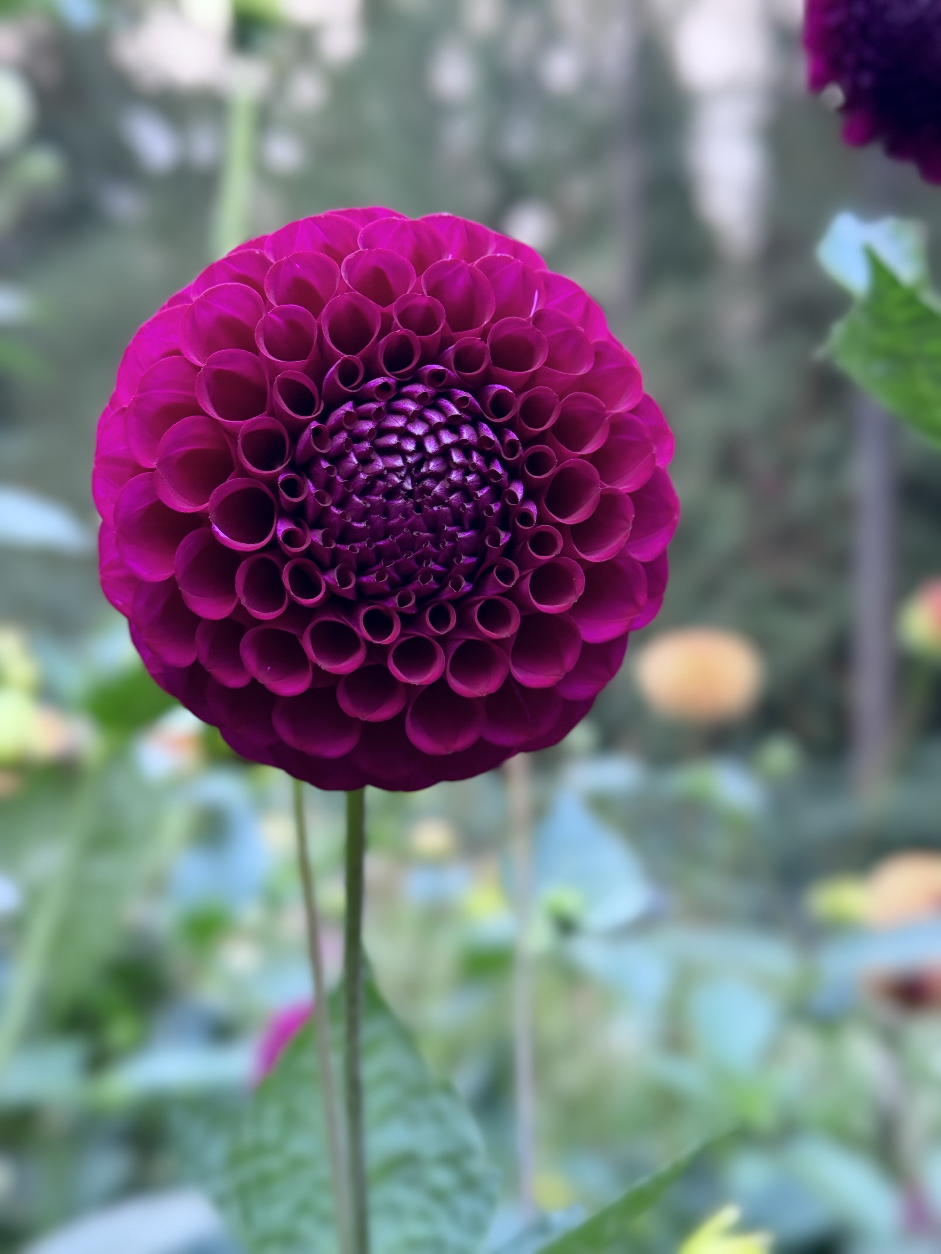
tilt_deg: -1.9
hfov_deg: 30.3
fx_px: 1740
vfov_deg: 39.7
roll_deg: +0.5
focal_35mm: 48
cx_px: 470
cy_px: 627
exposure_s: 1/60
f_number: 1.78
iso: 250
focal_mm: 6.76
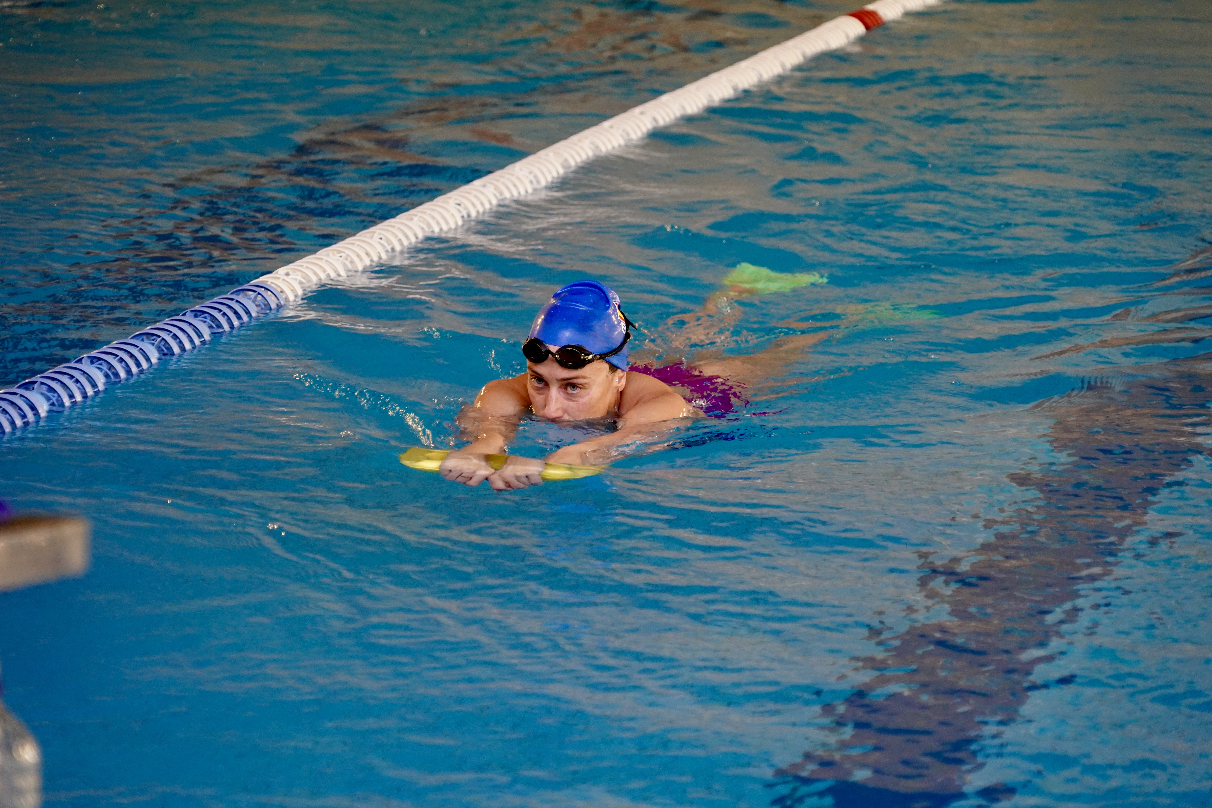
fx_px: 5050
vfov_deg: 9.1
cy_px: 404
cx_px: 606
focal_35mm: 150
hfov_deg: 13.7
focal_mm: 150
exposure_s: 1/160
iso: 4000
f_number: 6.3
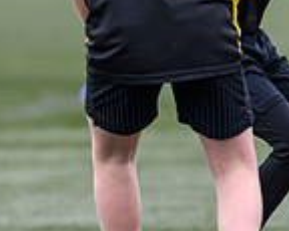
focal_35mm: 1711
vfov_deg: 0.9
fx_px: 14625
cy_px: -2
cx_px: 478
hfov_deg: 1.1
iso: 500
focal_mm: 400
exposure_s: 1/1250
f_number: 3.5
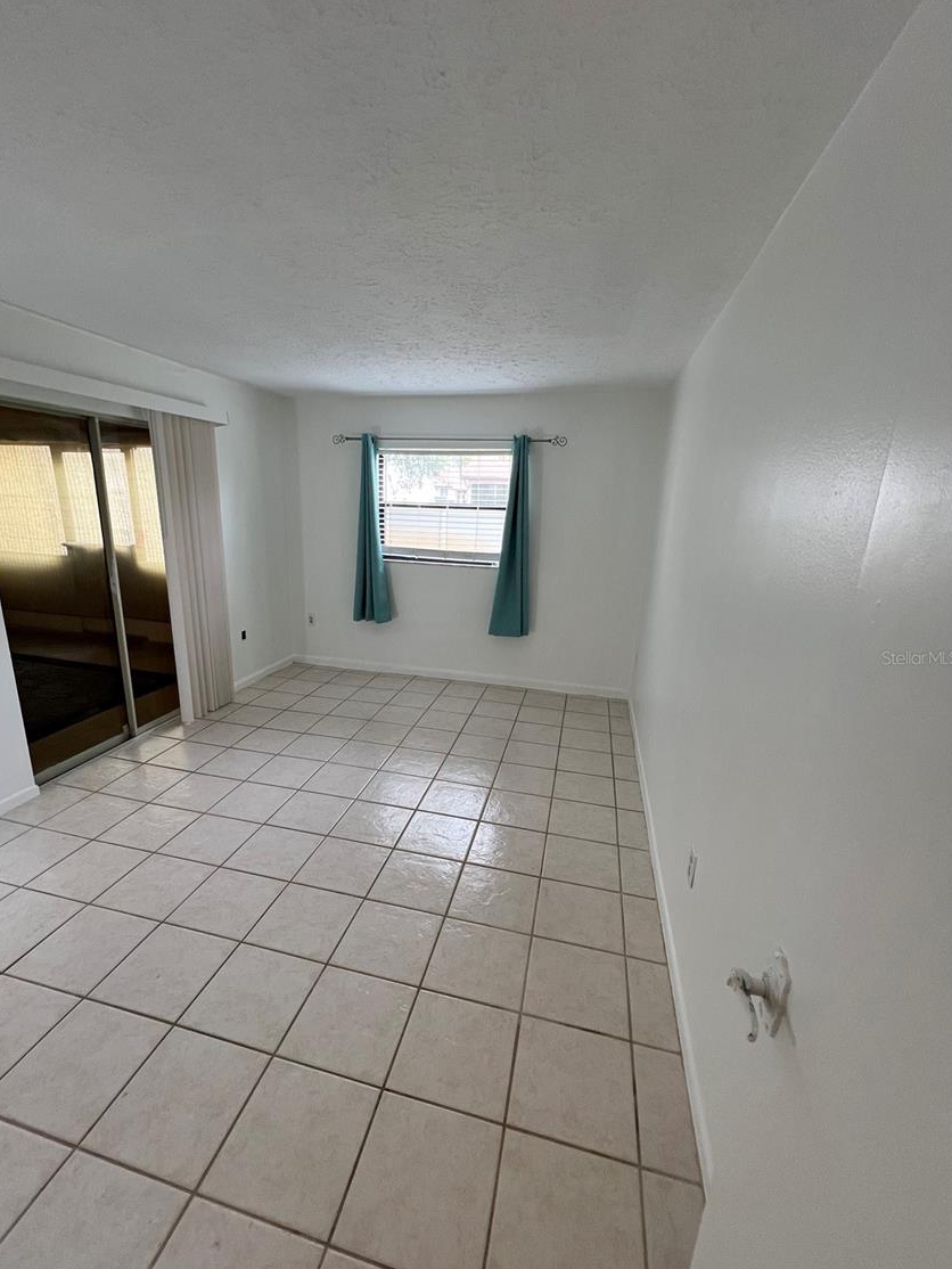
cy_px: 657
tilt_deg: -15.3
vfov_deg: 102.0
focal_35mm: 14
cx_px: 450
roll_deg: -1.8
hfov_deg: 85.6
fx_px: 513
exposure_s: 1/120
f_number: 1.8
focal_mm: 1.57
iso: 125
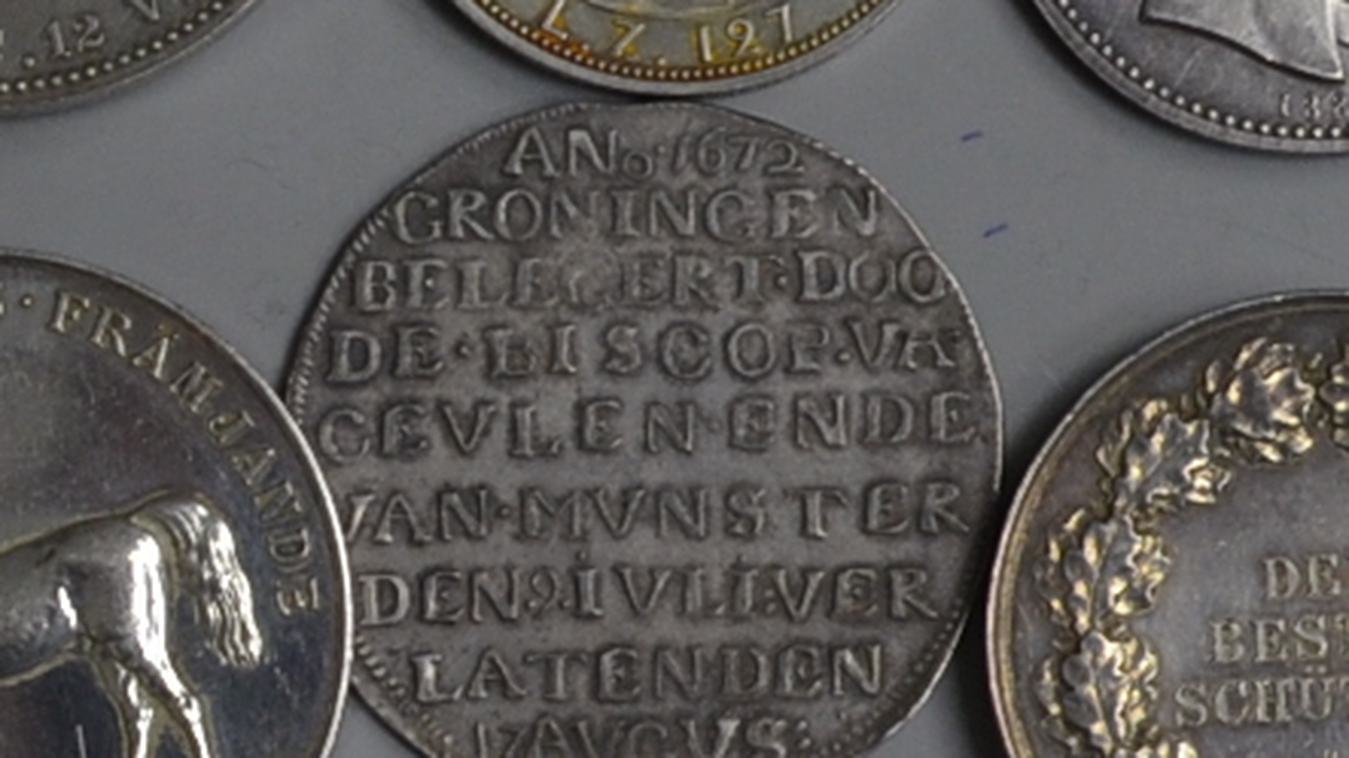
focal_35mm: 192
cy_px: 490
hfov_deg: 11.2
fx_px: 6867
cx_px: 244
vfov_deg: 6.3
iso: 400
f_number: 5
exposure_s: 1/100
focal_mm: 22
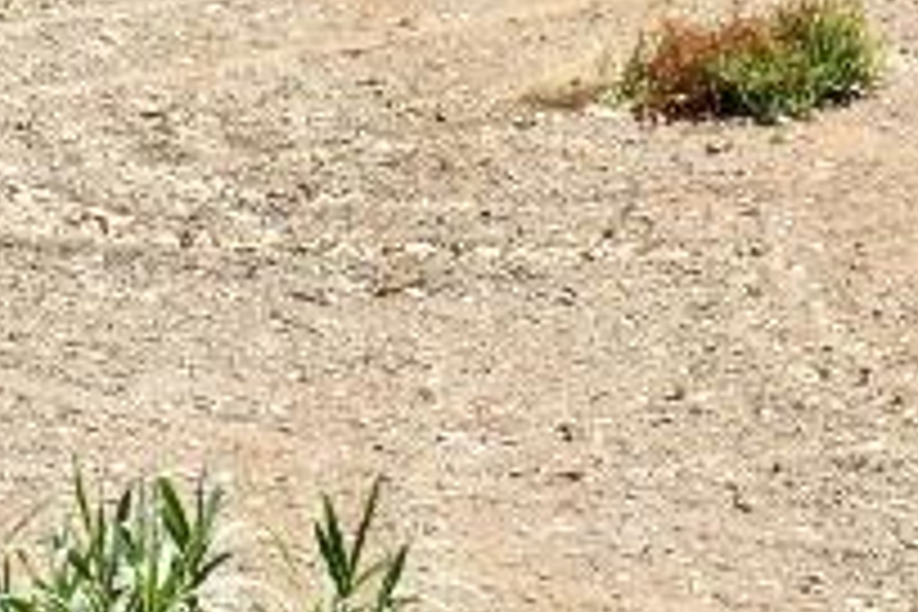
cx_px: 351
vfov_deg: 6.5
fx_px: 5253
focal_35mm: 206
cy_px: -612
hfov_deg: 10.0
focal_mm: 10.26
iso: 100
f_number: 6.3
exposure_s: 1/400
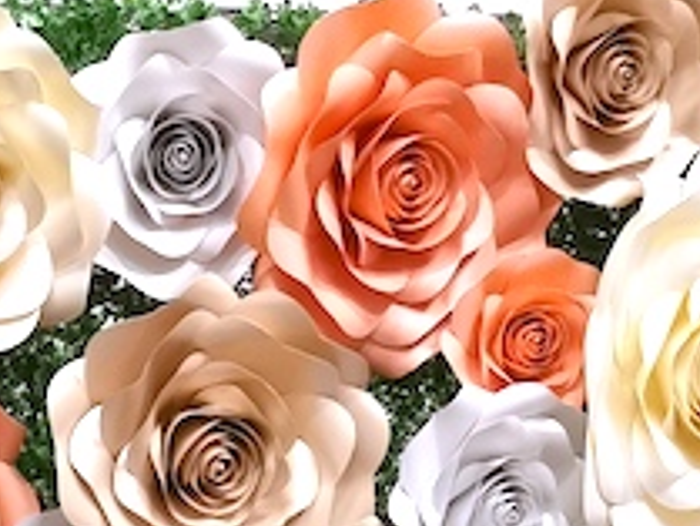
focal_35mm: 131
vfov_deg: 10.0
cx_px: -65
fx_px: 2651
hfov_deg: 14.7
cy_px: 1230
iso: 640
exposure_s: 1/29.3
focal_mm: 5.56
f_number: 1.6
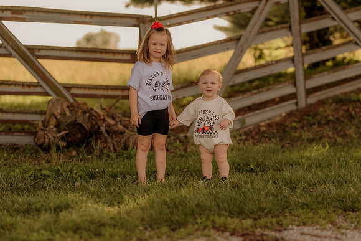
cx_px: 180
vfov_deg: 16.1
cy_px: 120
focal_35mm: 85
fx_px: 853
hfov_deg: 23.9
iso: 250
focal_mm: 85
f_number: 2
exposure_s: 1/1250
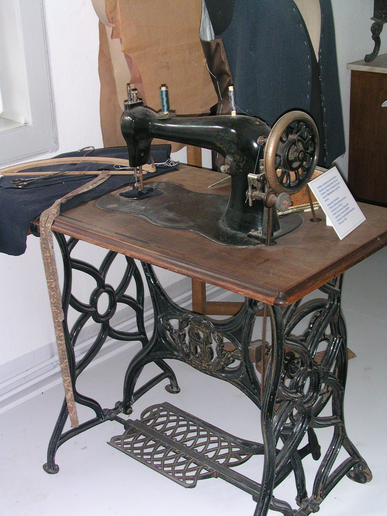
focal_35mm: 49
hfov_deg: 29.7
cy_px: 258
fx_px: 730
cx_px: 194
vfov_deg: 38.9
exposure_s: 1/60
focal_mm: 7.5
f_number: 3.2
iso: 301
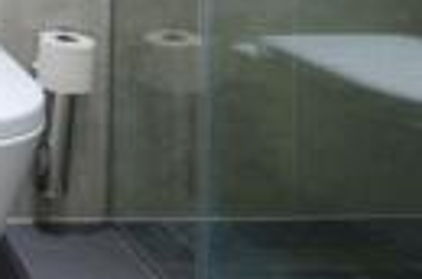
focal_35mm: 66
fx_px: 772
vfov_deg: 17.4
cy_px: -193
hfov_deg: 22.2
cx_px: -286
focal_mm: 18
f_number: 3.5
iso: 200
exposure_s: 1/20
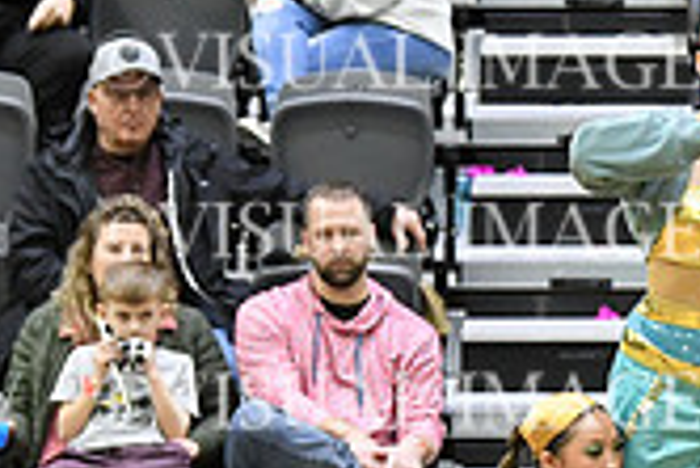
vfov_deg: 2.3
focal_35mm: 588
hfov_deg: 3.5
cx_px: 704
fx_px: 11443
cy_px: 656
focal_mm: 112
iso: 5000
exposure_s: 1/250
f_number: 4
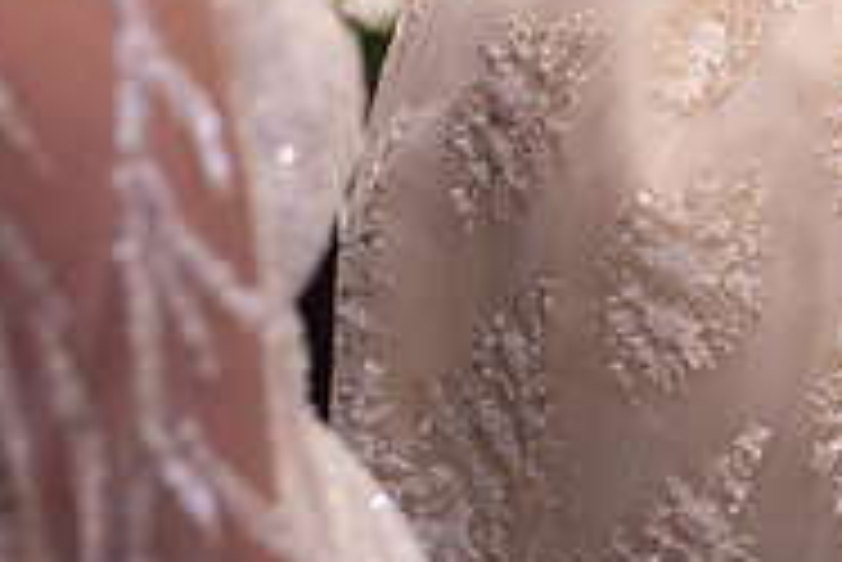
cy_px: -164
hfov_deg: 12.9
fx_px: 3628
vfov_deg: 8.7
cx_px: 986
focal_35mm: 155
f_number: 2.8
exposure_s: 1/125
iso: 2500
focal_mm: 50
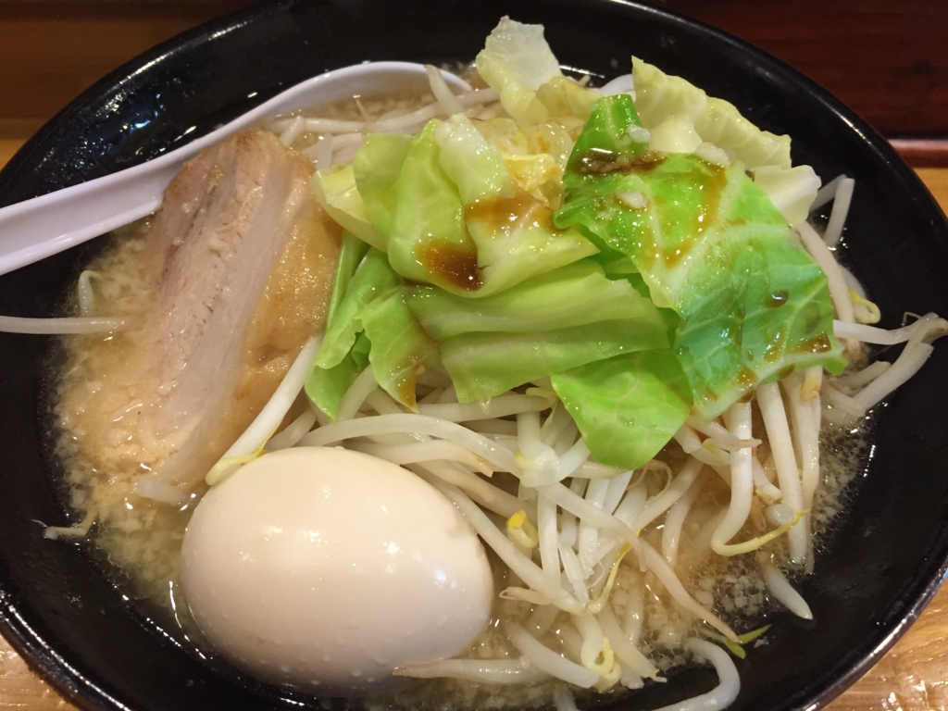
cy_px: 356
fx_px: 794
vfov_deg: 48.2
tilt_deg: -53.7
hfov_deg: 61.7
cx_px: 474
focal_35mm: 29
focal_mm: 4.15
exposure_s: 1/30
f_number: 2.2
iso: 125
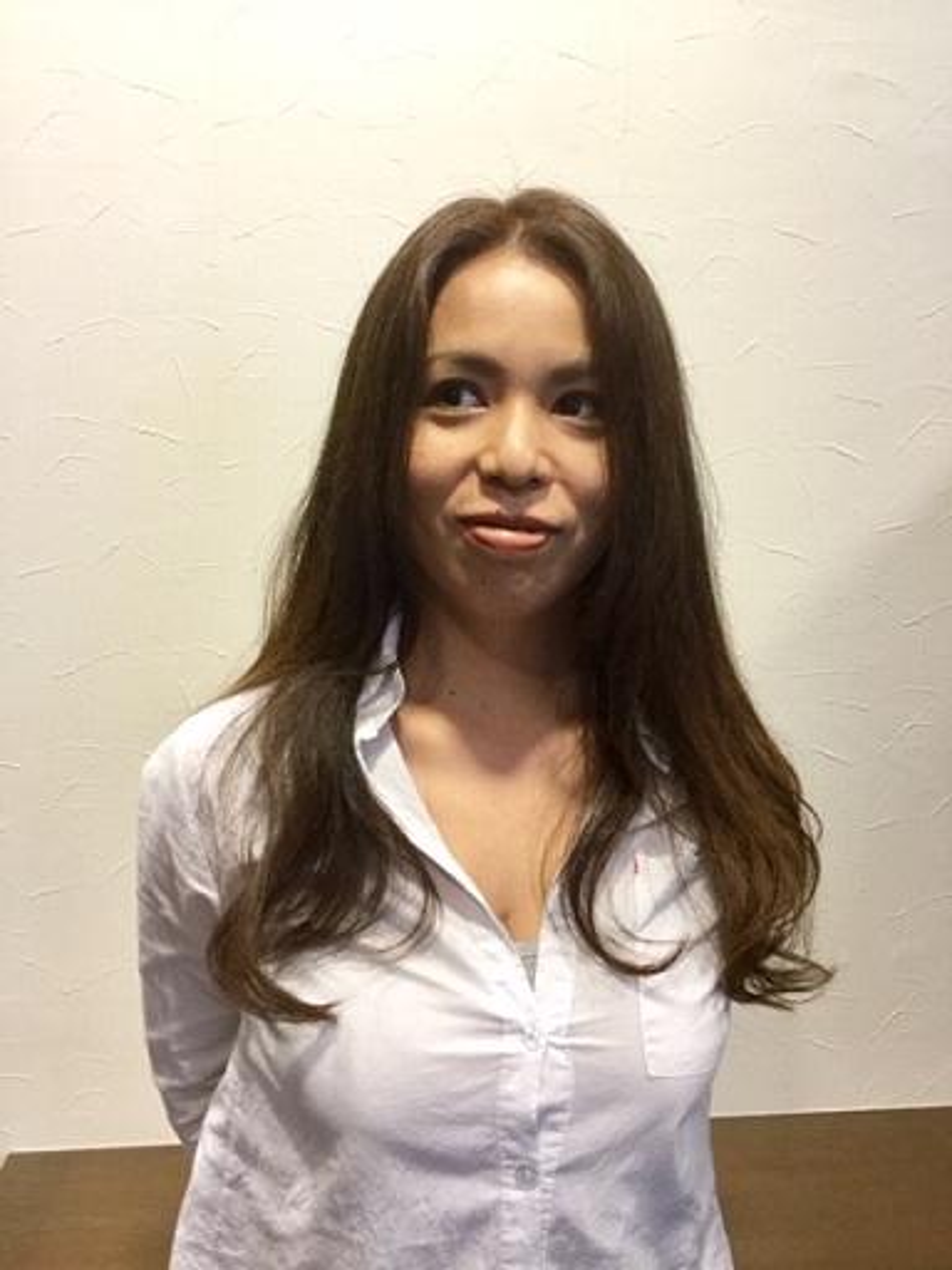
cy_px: 635
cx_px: 476
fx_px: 1137
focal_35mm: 31
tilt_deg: -8.5
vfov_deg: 58.4
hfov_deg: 45.4
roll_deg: -1.5
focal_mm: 3.3
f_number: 2.4
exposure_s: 1/30
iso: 125
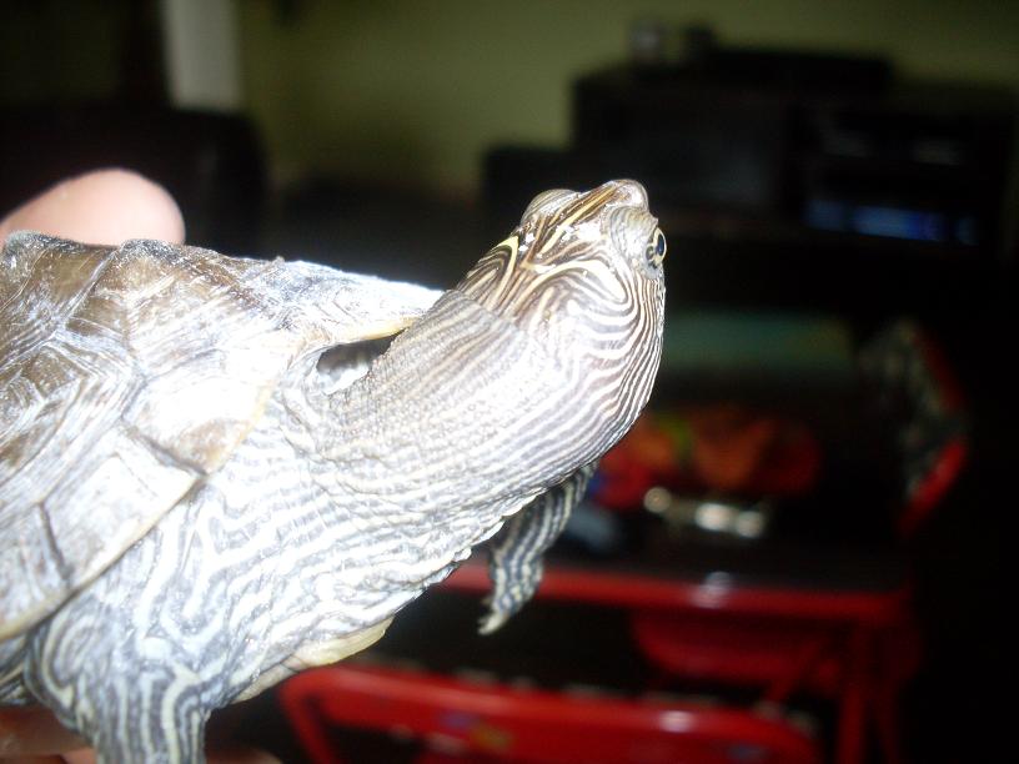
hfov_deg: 49.0
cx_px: 510
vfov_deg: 37.7
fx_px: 1119
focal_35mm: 38
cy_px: 382
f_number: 2.8
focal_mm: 6.3
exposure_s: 1/45
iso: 100
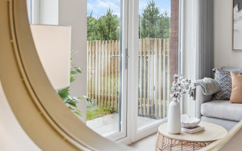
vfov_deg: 27.3
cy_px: 50
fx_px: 310
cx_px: 149
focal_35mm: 47
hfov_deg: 42.4
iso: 320
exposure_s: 1/400
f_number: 2.8
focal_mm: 24
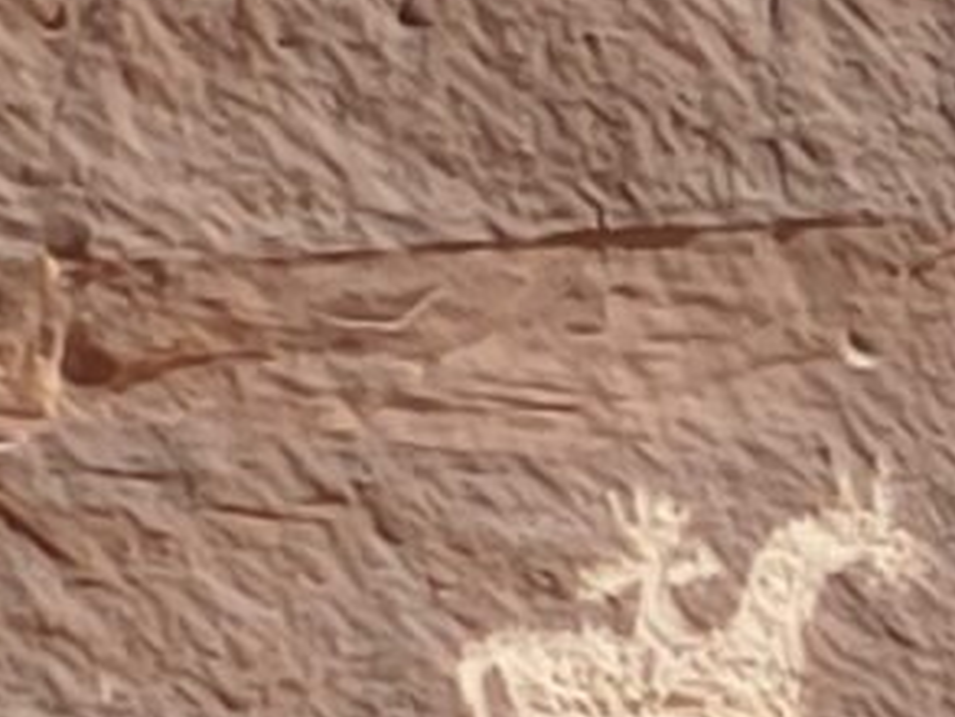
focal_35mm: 472
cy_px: 886
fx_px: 13027
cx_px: 1587
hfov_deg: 4.2
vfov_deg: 3.1
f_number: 1.5
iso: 50
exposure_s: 1/1818
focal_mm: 4.23
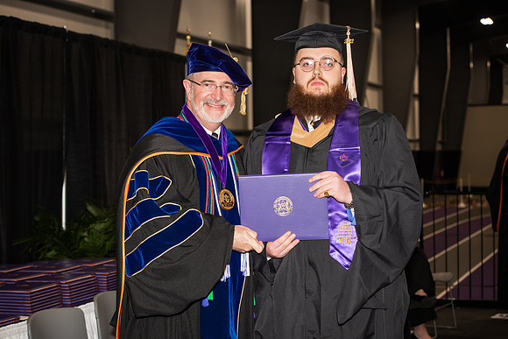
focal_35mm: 70
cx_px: 254
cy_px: 170
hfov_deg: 28.8
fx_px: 988
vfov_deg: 19.5
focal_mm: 70
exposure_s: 1/200
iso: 1000
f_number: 5.6
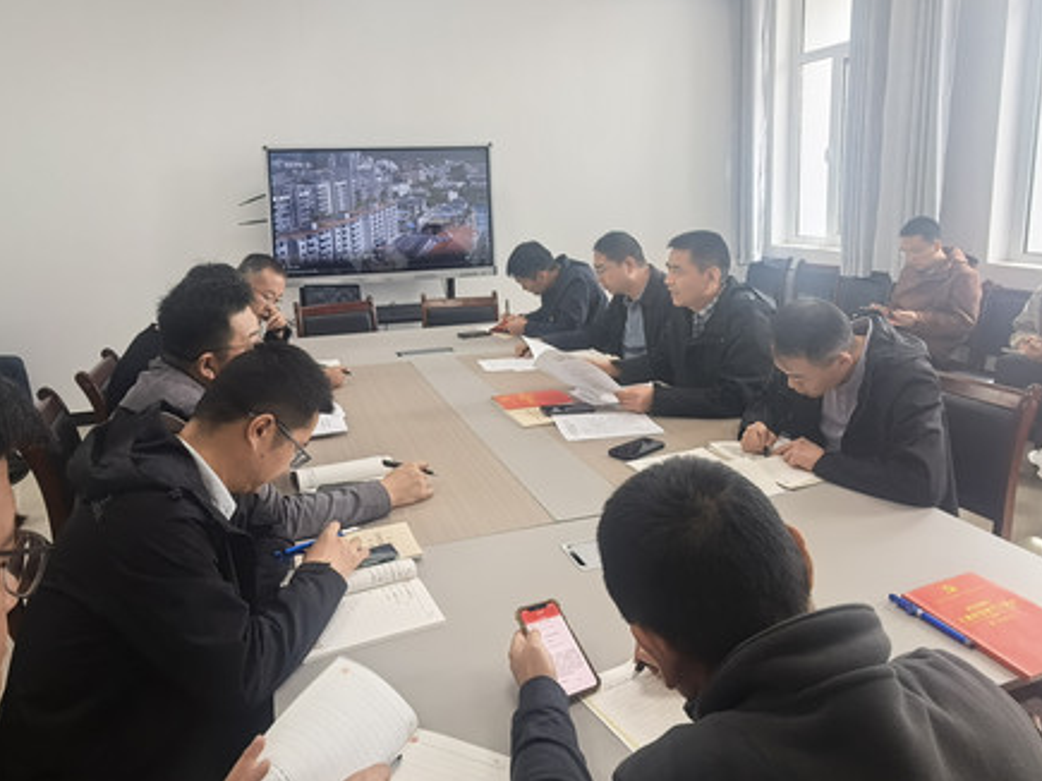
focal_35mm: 23
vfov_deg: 58.6
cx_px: 534
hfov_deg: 73.9
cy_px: 334
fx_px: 692
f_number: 2.2
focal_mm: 1.95
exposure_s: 1/100
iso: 80
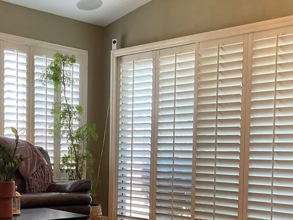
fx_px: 508
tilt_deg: -2.2
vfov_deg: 24.1
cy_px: 171
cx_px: 137
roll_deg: -1.3
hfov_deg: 32.2
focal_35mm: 60
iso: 100
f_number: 1.8
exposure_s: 1/60
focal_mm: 3
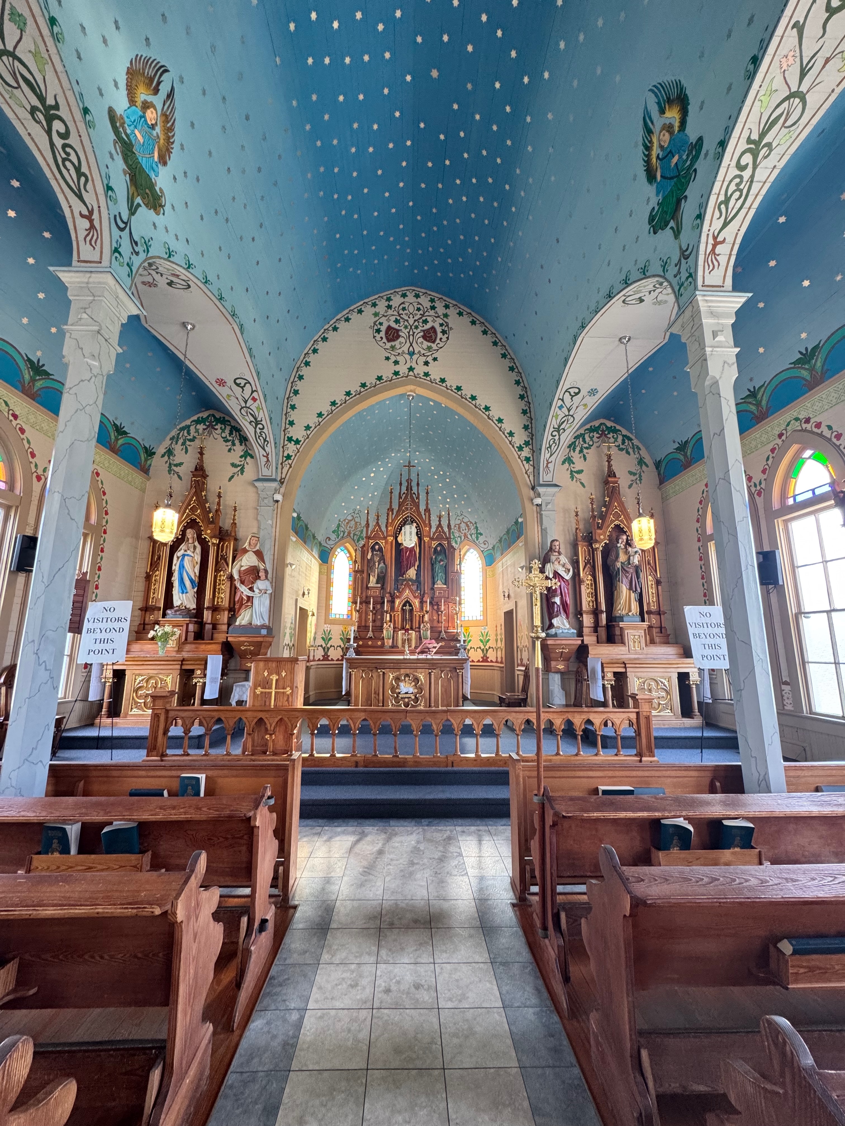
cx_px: 422
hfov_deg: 85.7
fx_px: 456
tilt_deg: +11.7
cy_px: 563
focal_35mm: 14
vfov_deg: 102.1
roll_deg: +0.3
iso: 250
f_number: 2.2
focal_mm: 2.22
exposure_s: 1/120
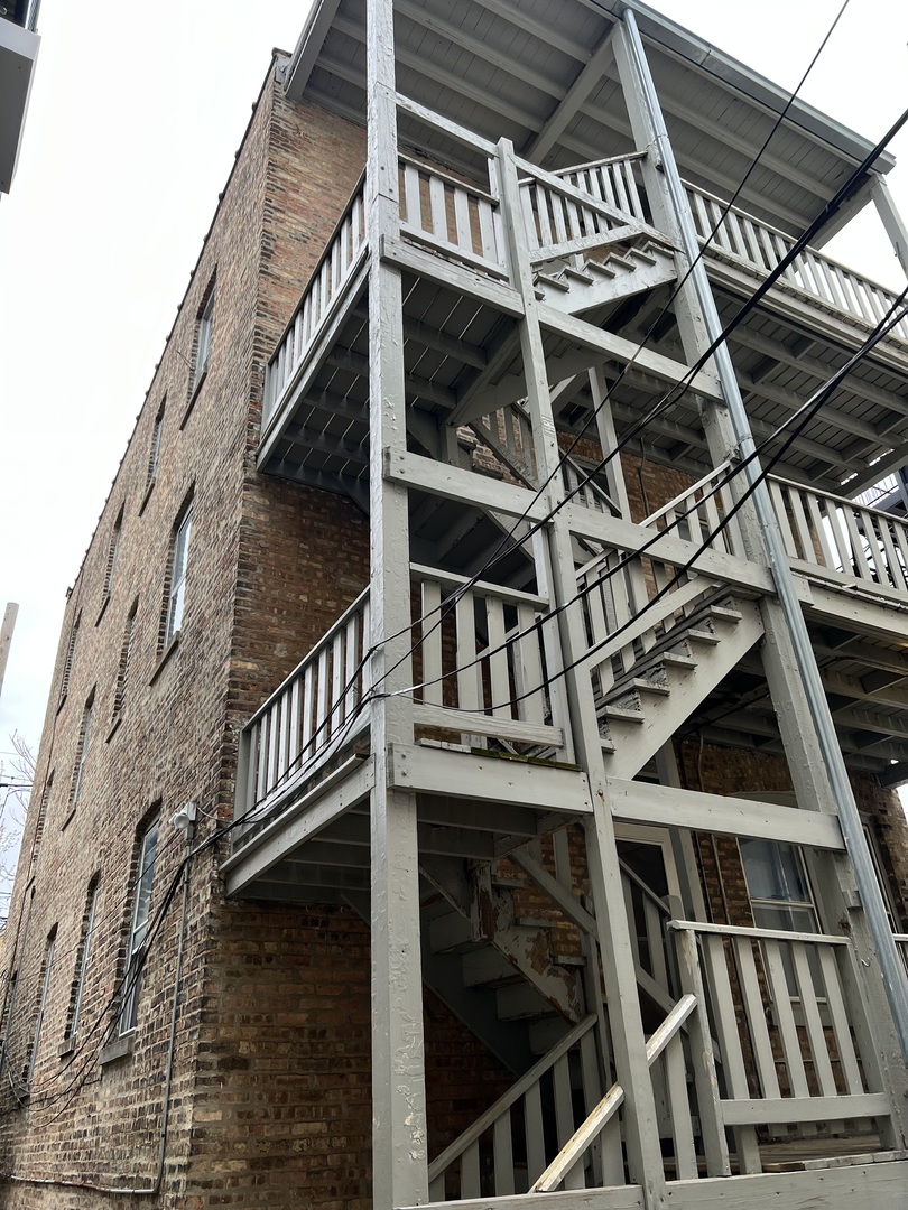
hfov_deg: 53.1
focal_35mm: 26
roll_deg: +2.9
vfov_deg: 67.3
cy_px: 605
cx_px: 454
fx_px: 909
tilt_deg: +30.2
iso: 50
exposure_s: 1/206
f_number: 1.5
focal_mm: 5.7
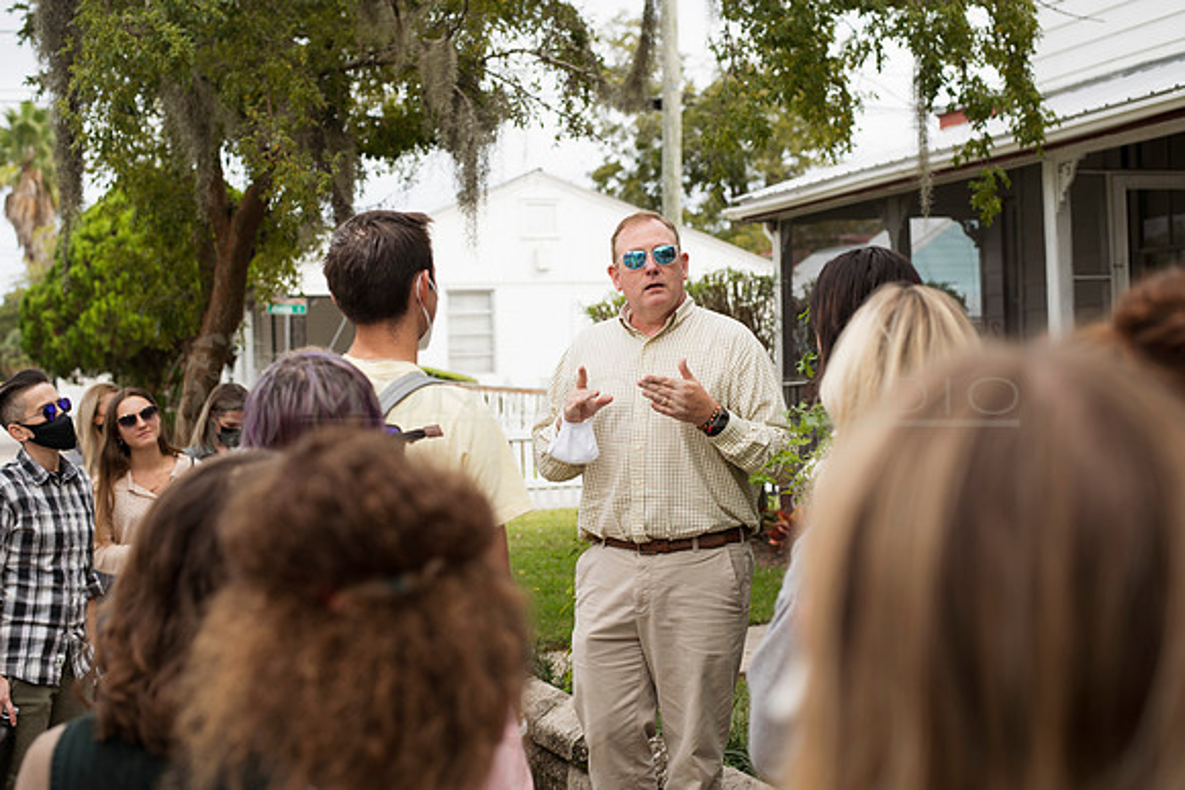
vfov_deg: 25.8
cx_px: 592
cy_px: 395
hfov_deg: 37.8
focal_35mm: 53
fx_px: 1729
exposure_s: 1/250
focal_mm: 50
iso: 64
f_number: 4
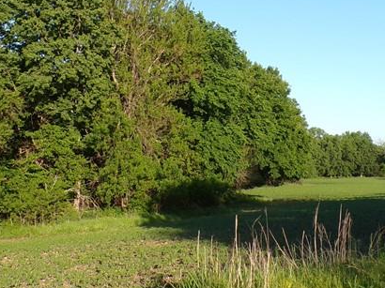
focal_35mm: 60
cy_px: 114
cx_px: 281
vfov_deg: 24.3
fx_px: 667
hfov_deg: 31.7
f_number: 4.4
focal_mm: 4.3
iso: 100
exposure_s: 1/320
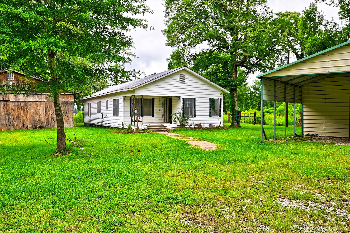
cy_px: 116
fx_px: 291
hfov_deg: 62.0
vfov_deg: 43.5
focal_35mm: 30
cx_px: 175
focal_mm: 30
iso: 400
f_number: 8
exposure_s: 1/400
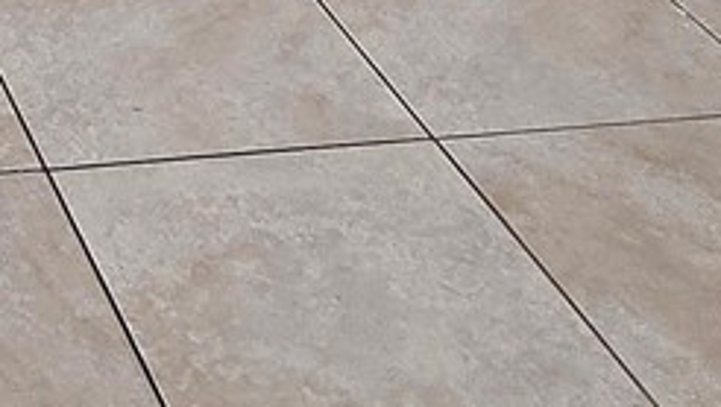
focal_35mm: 92
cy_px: -483
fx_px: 1761
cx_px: -246
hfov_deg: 20.8
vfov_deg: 11.5
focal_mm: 2.2
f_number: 2.2
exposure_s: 1/385
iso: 100
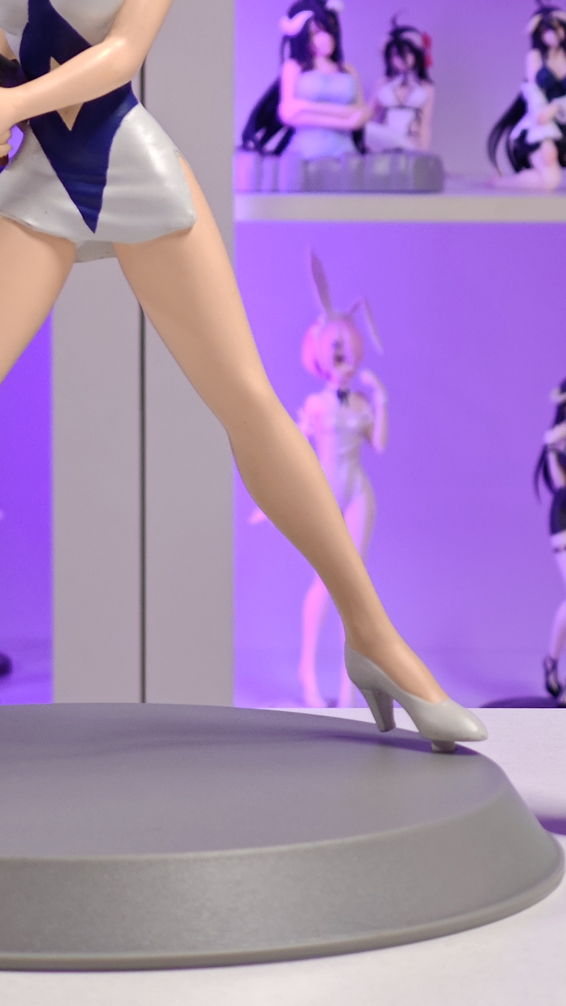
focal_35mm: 131
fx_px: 3495
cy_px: 312
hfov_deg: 9.3
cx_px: 171
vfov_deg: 16.3
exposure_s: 1/18.7
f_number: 2.4
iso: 400
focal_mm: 7.48
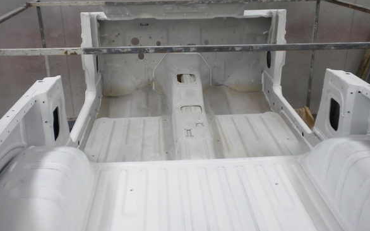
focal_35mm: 38
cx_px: 185
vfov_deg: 33.6
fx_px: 383
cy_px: 110
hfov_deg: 51.6
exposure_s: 1/303
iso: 354
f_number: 3.1
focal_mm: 6.3
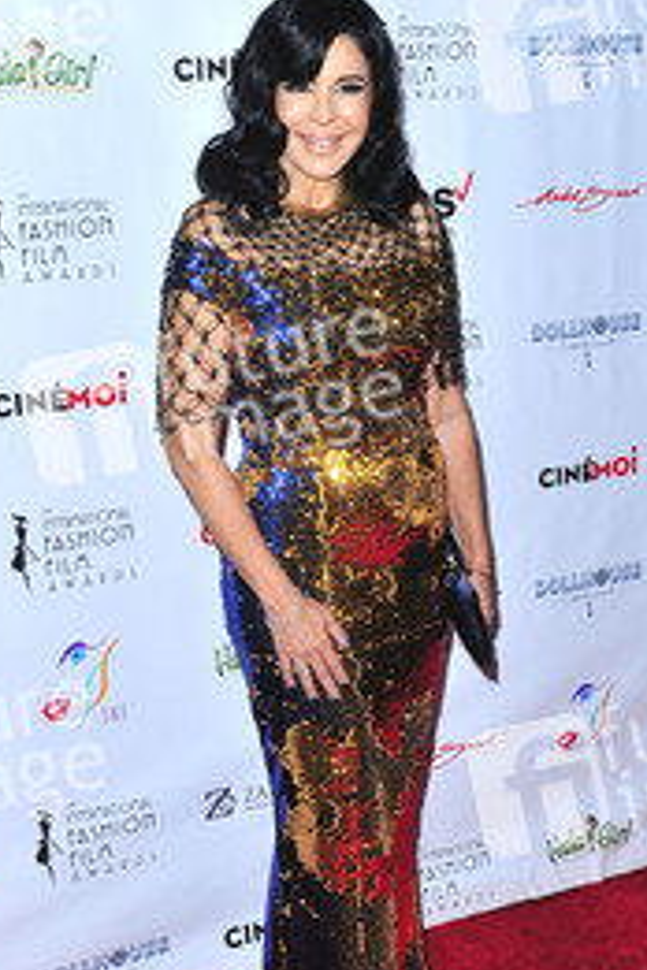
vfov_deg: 40.2
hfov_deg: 27.5
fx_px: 1321
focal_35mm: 49
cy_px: 583
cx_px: 322
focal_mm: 32
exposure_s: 1/320
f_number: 5.6
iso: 500
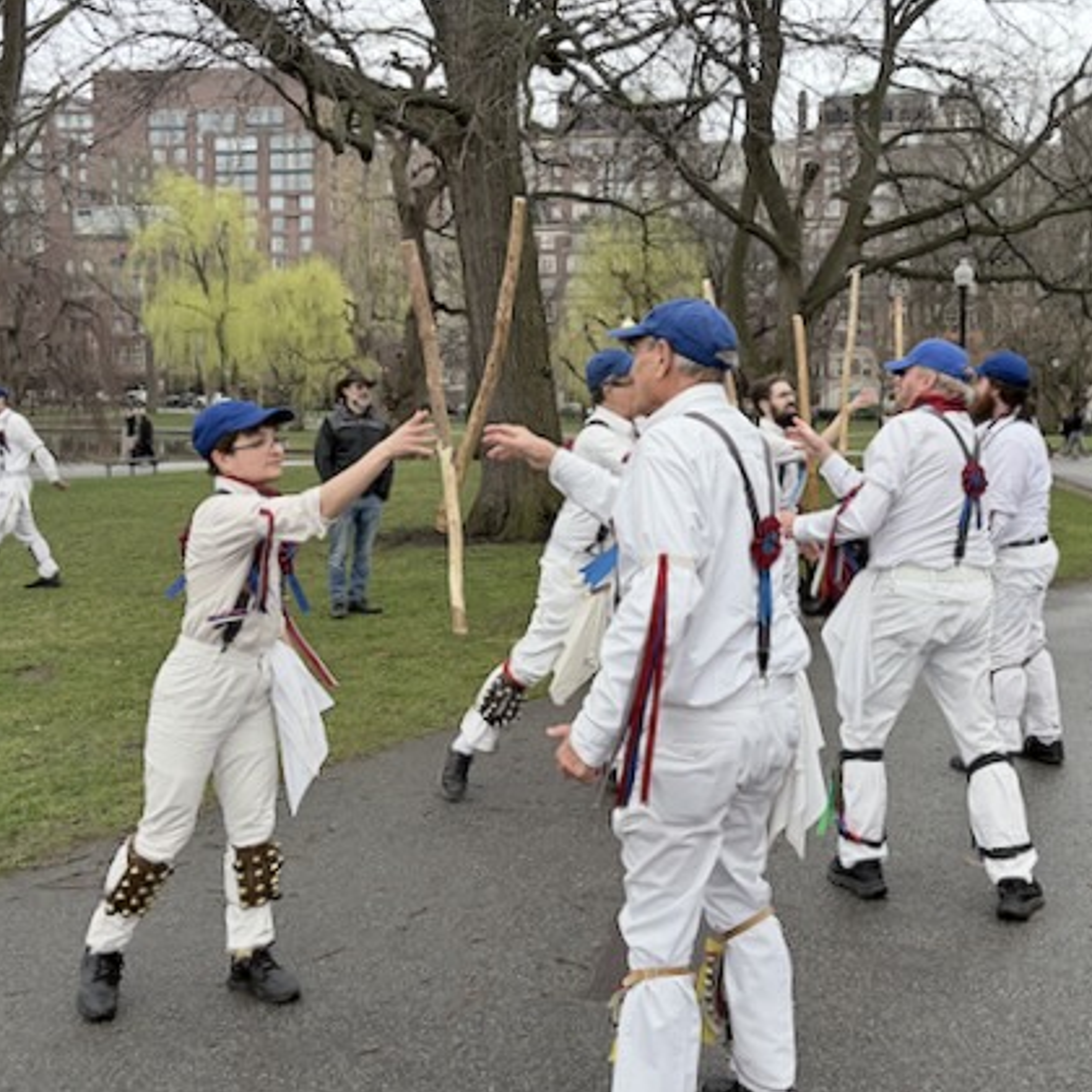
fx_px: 1249
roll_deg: +0.0
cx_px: 694
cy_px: 491
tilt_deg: -1.1
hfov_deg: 46.7
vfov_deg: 47.2
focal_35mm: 35
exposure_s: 1/214
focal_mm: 5.96
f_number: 1.6
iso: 40
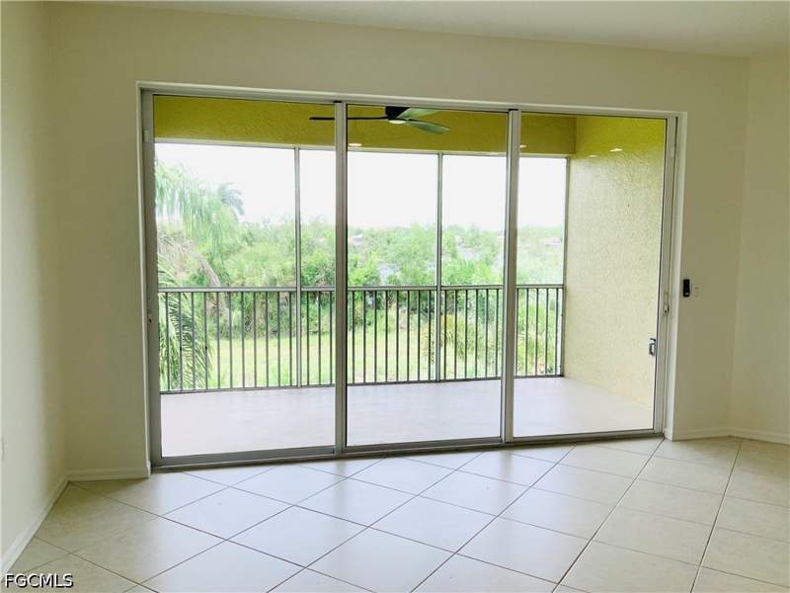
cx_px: 395
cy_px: 296
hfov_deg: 61.7
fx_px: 662
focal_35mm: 29
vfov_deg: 48.2
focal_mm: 3
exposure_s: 1/126
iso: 16
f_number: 1.8
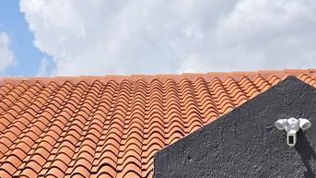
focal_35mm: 117
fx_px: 980
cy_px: 472
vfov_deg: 9.0
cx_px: 163
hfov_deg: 18.3
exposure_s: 1/7939
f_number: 1.4
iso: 50
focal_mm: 6.5
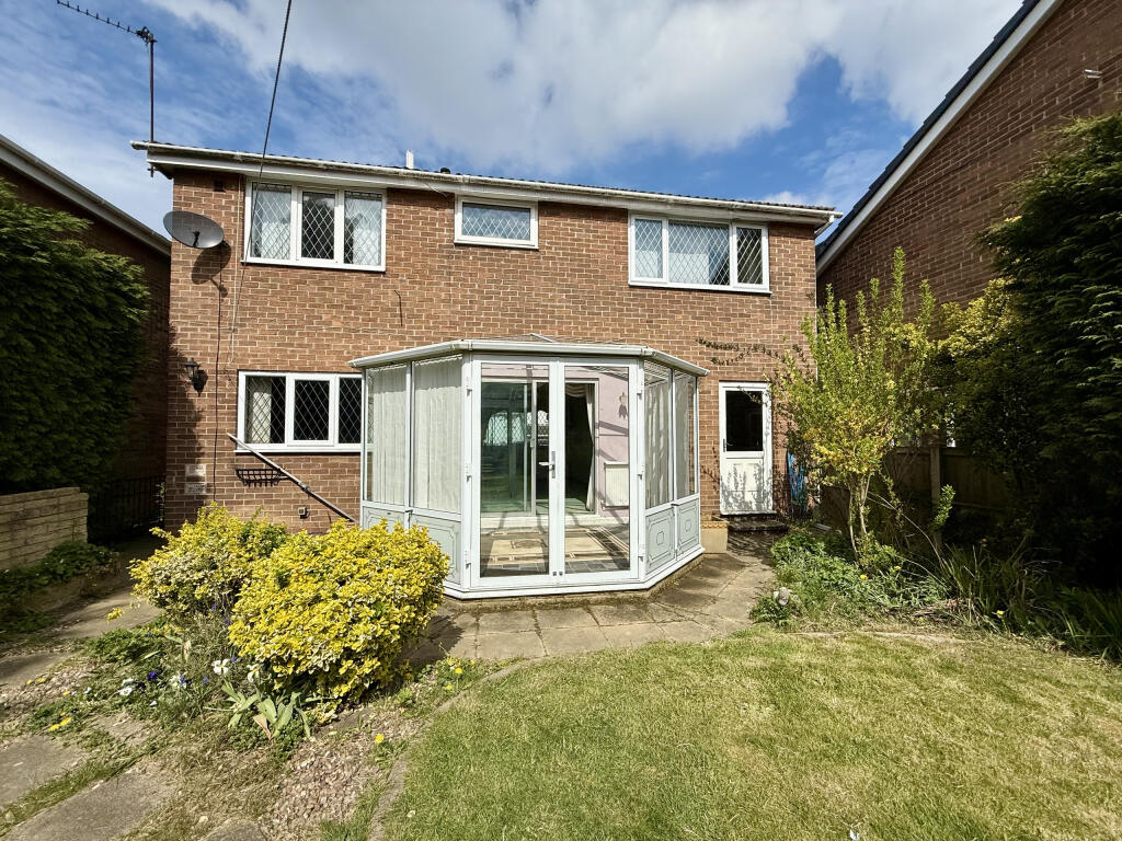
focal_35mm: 14
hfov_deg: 102.1
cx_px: 561
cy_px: 420
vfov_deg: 85.7
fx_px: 454
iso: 50
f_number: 2.2
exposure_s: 1/5155
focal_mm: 2.22
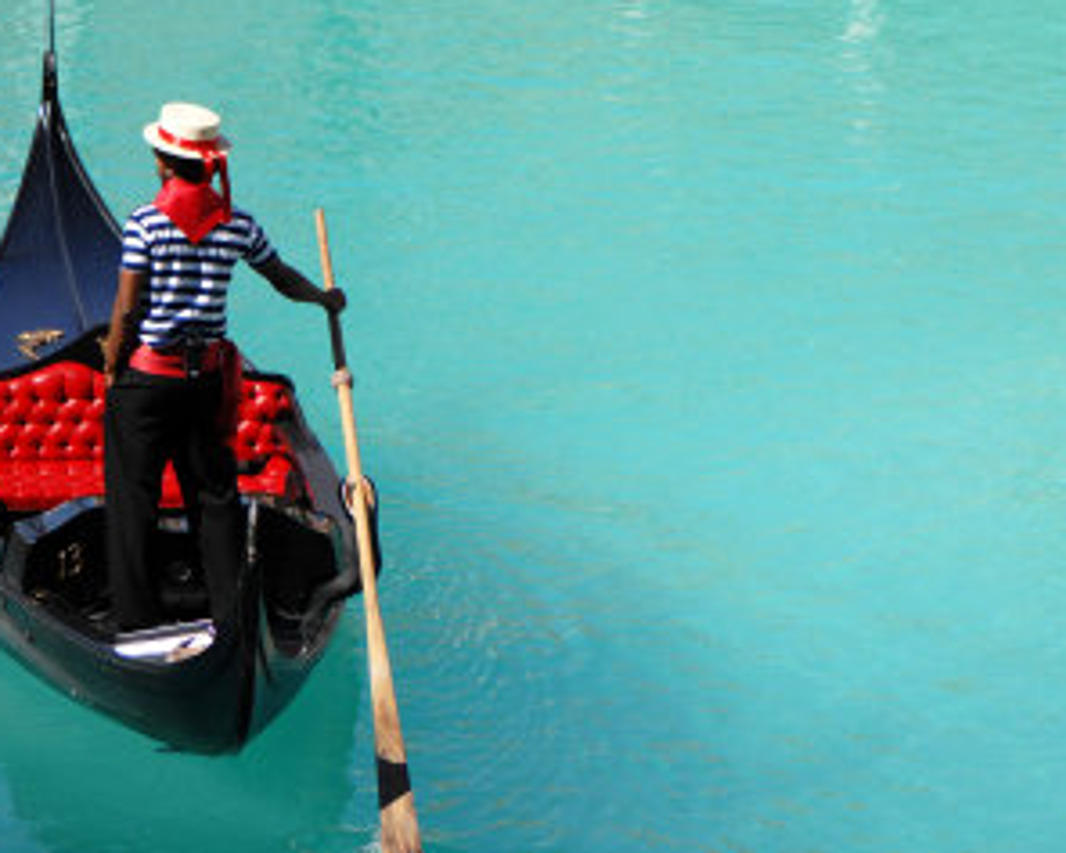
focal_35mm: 305
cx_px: 735
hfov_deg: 6.3
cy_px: 457
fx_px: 9625
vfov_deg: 5.1
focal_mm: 105
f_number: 2.8
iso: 100
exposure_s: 1/2000
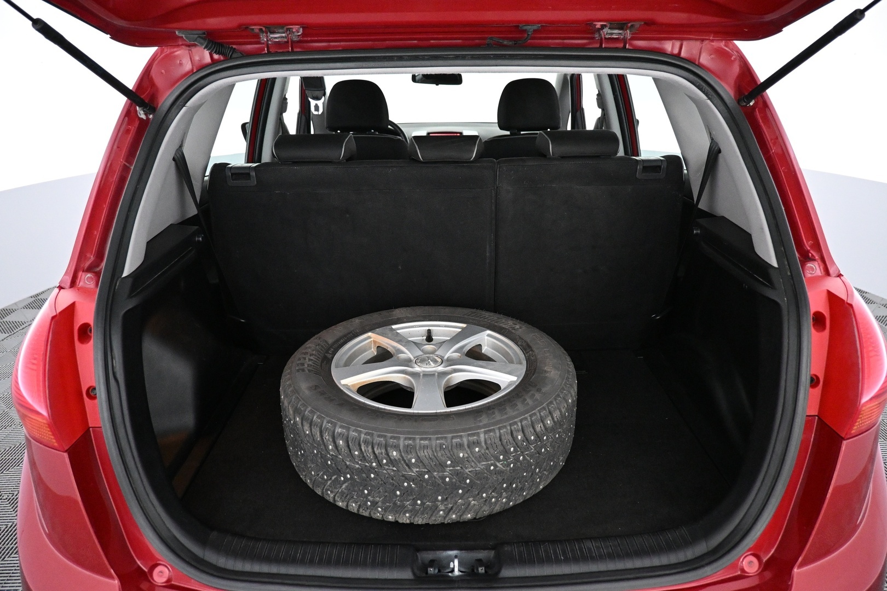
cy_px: 296
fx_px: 591
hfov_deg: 73.7
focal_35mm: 24
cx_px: 444
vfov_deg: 53.1
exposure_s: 1/80
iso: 4000
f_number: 3.5
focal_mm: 16
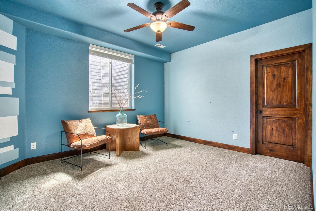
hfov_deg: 96.7
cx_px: 158
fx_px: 141
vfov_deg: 73.8
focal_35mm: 16
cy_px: 106
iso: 500
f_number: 4
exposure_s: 1/15
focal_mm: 16
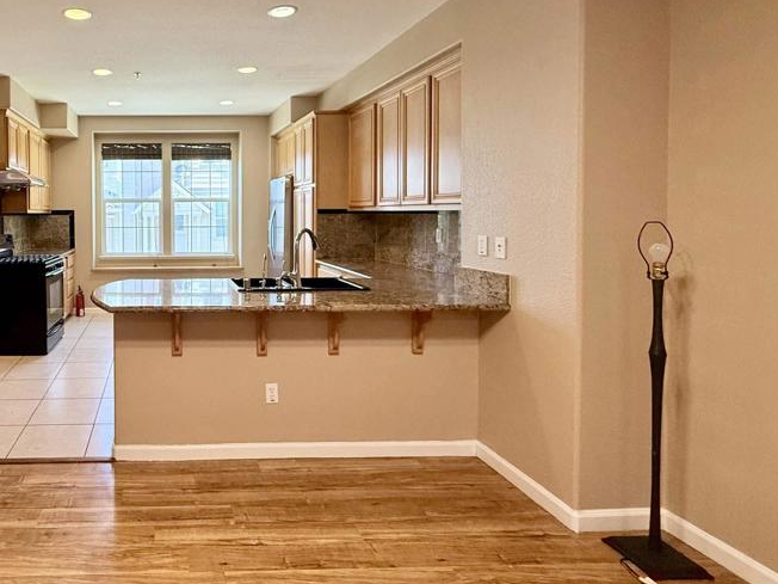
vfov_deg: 60.4
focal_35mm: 22
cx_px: 172
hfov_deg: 70.0
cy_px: 223
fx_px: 494
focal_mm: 2.22
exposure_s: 1/120
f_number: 2.2
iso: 320
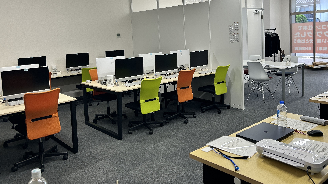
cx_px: 171
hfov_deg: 61.0
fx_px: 278
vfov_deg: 36.3
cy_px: 59
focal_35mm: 32
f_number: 1.5
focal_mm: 5.7
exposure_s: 1/120
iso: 64
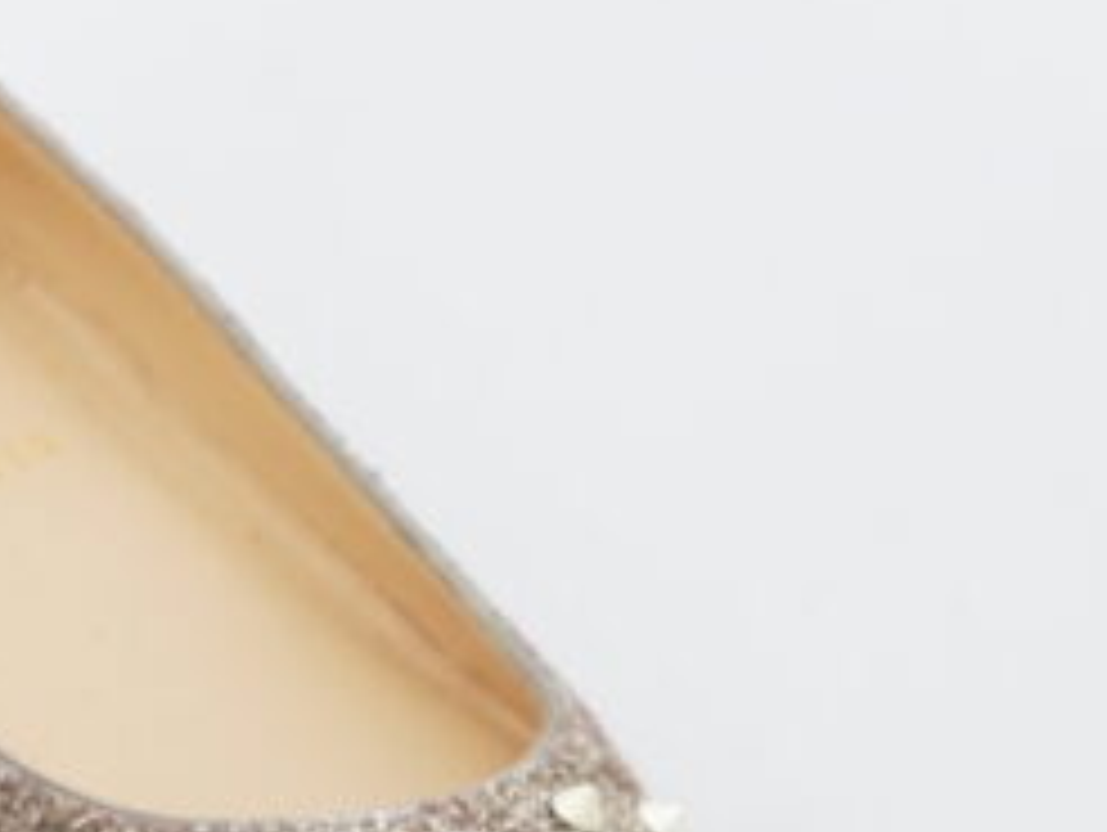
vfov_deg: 7.4
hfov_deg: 9.7
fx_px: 6402
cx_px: -218
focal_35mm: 200
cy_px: 400
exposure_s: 1/13
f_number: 6.3
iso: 640
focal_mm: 50
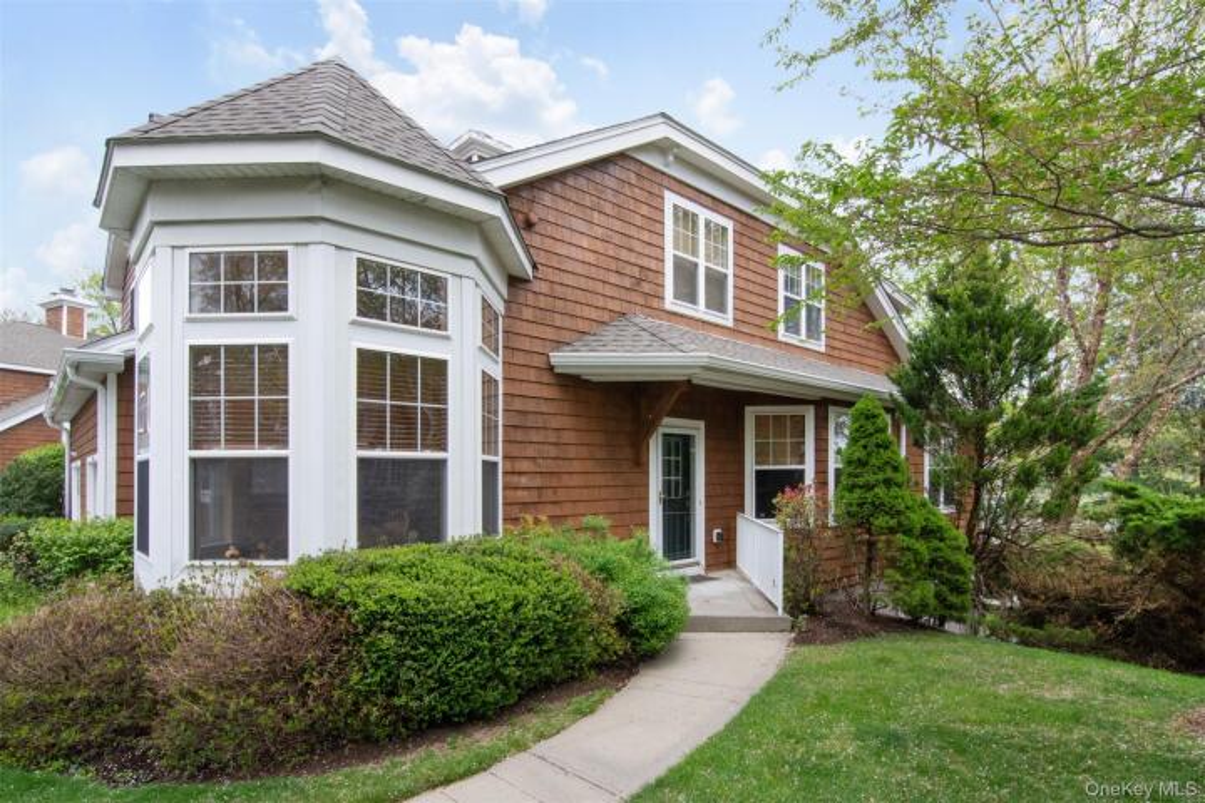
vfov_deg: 72.1
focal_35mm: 16
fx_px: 552
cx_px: 602
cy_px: 402
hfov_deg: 95.0
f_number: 14
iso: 640
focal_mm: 11
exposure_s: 1/160
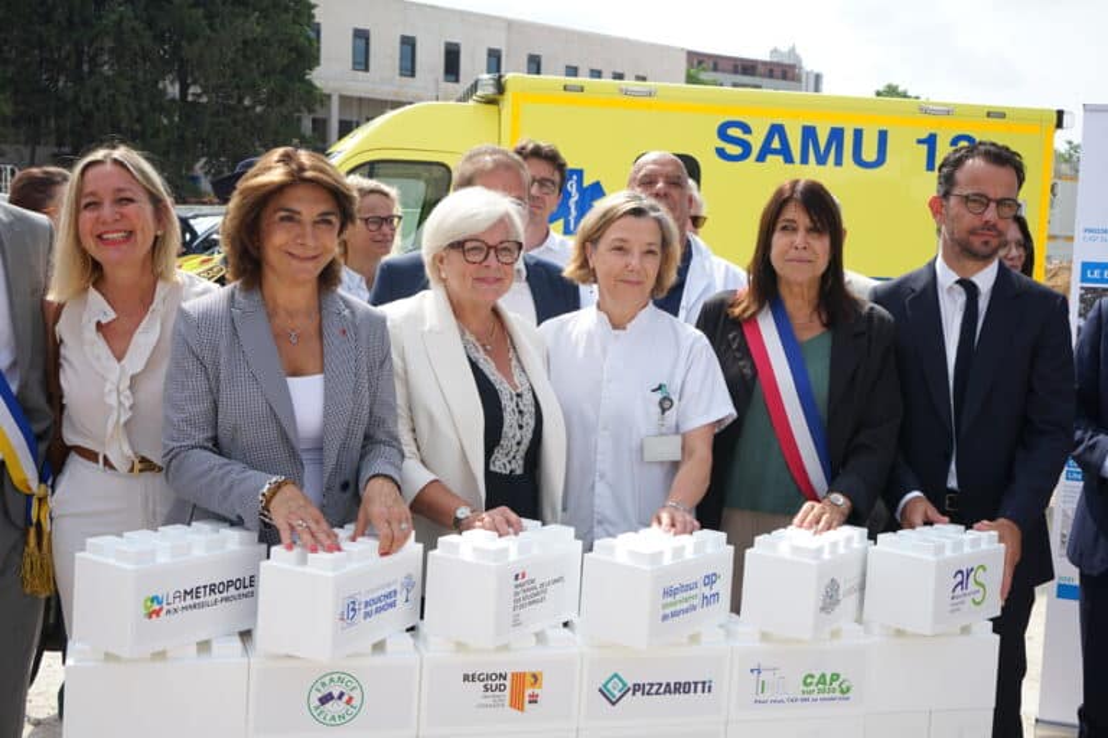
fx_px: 1354
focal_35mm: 44
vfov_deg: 30.5
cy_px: 369
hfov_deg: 44.5
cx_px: 554
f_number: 9
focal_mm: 44
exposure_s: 1/200
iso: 200
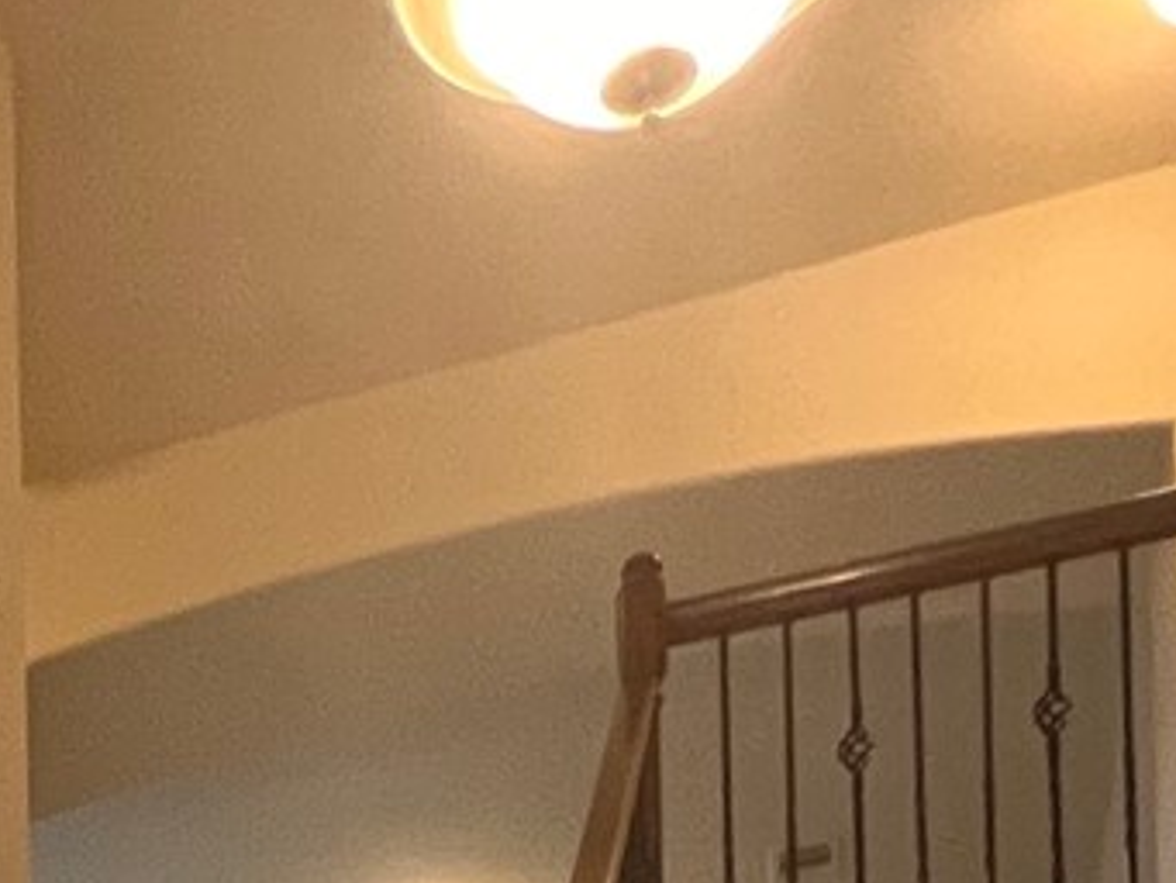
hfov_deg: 22.2
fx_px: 2651
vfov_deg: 13.8
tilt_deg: +2.4
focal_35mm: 78
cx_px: -386
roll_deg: +0.5
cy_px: 2076
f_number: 1.8
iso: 320
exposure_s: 1/60
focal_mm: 1.57
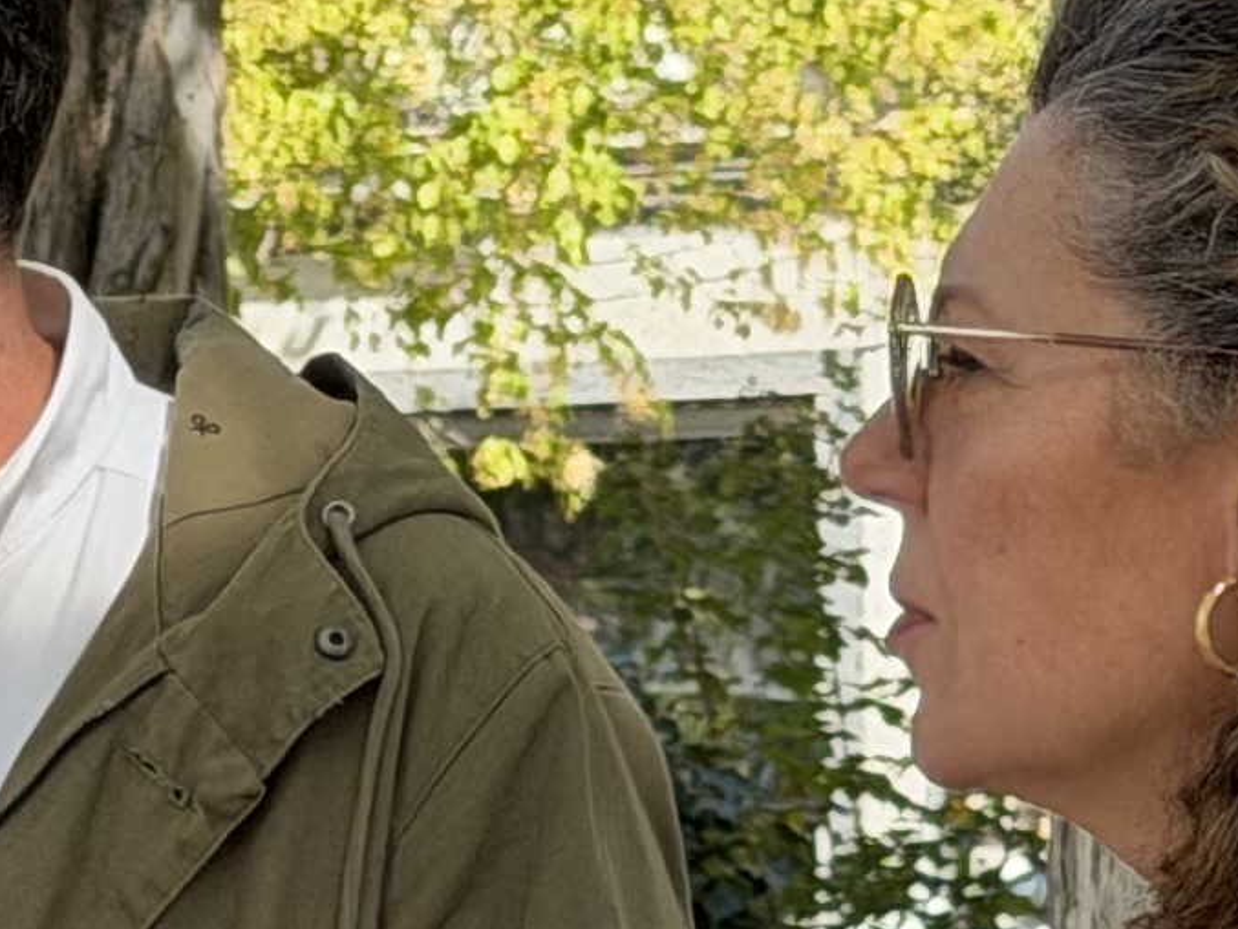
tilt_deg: -2.7
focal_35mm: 286
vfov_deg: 5.1
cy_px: 1503
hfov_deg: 6.8
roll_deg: +1.2
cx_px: -885
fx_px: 10230
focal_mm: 6.76
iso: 100
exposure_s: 1/1513
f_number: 1.78
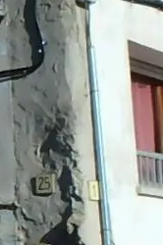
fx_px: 953
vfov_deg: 14.5
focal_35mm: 140
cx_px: -419
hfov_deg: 7.7
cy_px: 215
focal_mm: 3.7
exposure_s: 1/800
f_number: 6
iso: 125
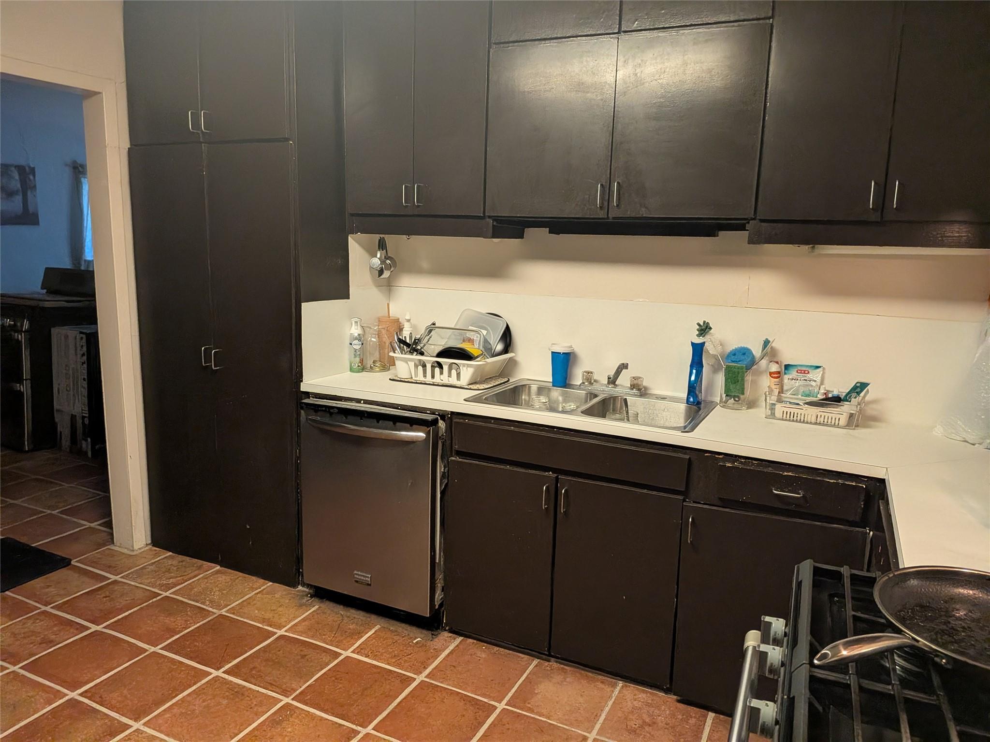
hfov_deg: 71.6
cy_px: 371
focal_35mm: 24
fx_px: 686
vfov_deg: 56.8
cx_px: 495
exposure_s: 1/120
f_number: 1.7
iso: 785
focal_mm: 4.53
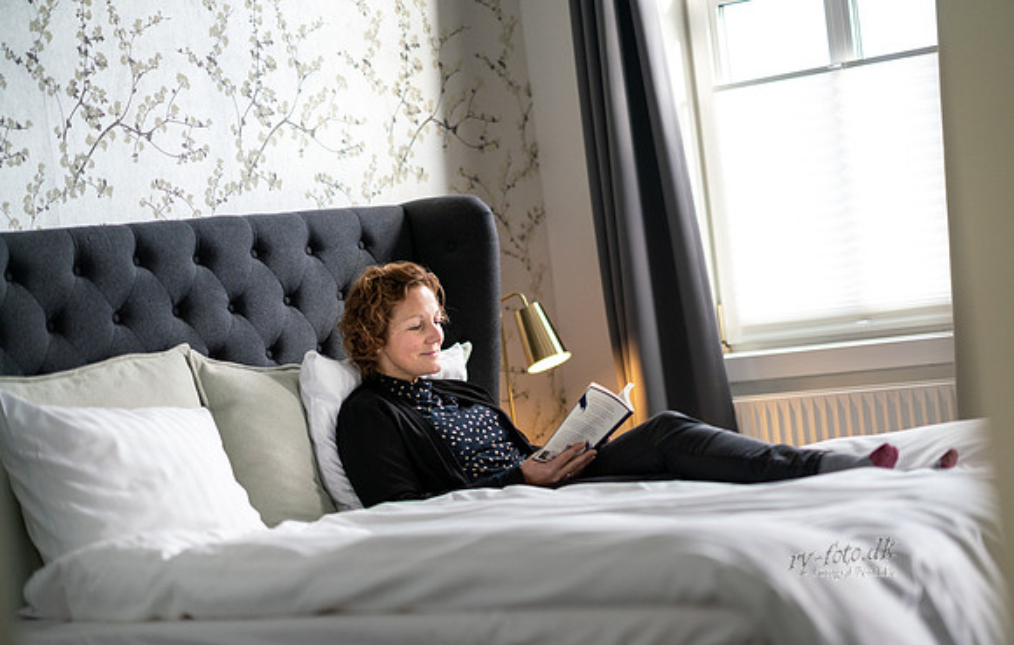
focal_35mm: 94
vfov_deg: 14.1
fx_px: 2605
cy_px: 356
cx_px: 548
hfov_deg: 22.0
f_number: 1.4
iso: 1000
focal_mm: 85
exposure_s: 1/1250
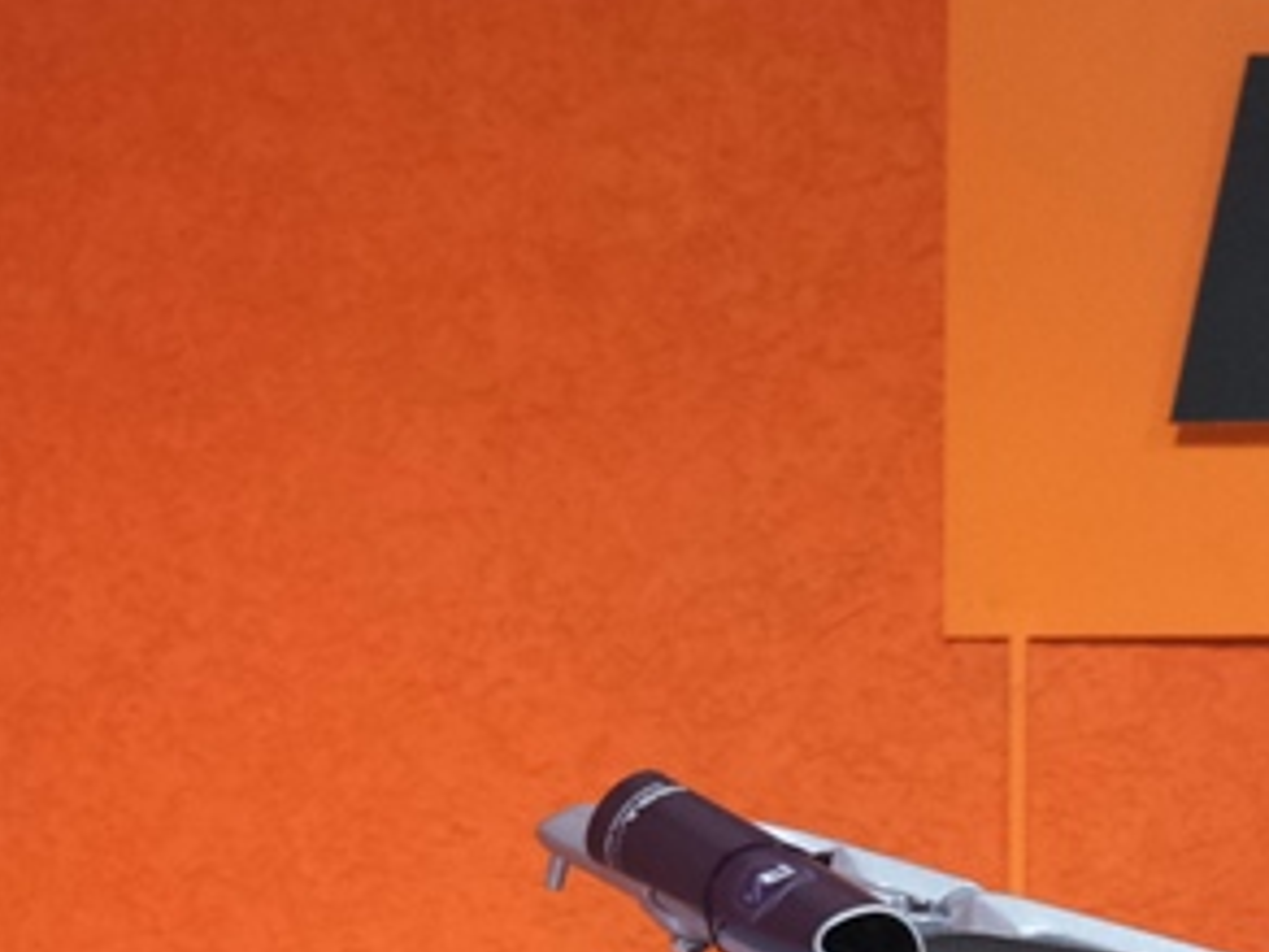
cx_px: 2608
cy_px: 1611
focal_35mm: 258
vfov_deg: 5.7
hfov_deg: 7.4
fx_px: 9458
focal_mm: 32.5
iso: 1600
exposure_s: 1/100
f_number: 4
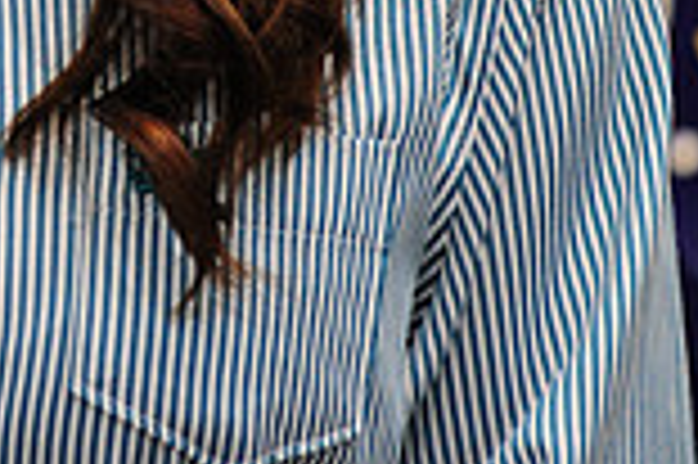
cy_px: -662
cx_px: -151
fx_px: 8929
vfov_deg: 2.9
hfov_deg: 4.5
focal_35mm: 461
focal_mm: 82
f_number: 4
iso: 640
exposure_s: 1/125
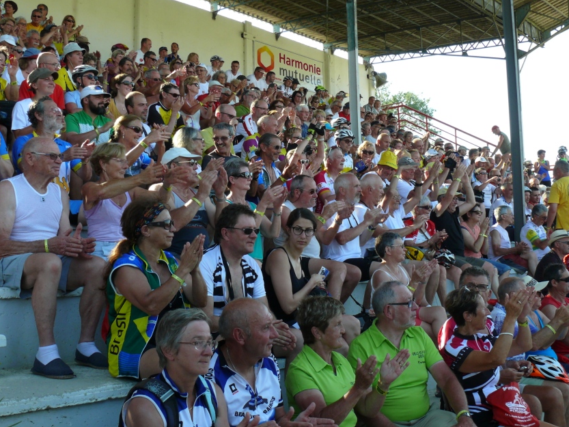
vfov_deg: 33.6
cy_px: 202
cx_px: 277
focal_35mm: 43
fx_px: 707
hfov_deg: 43.8
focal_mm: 7.4
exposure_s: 1/160
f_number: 4
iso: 100
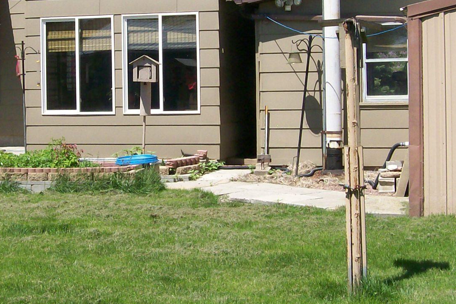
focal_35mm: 80
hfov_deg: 25.1
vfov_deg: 17.0
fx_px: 1013
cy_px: 94
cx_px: 127
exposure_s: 1/564
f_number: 4.8
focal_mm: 6
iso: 80
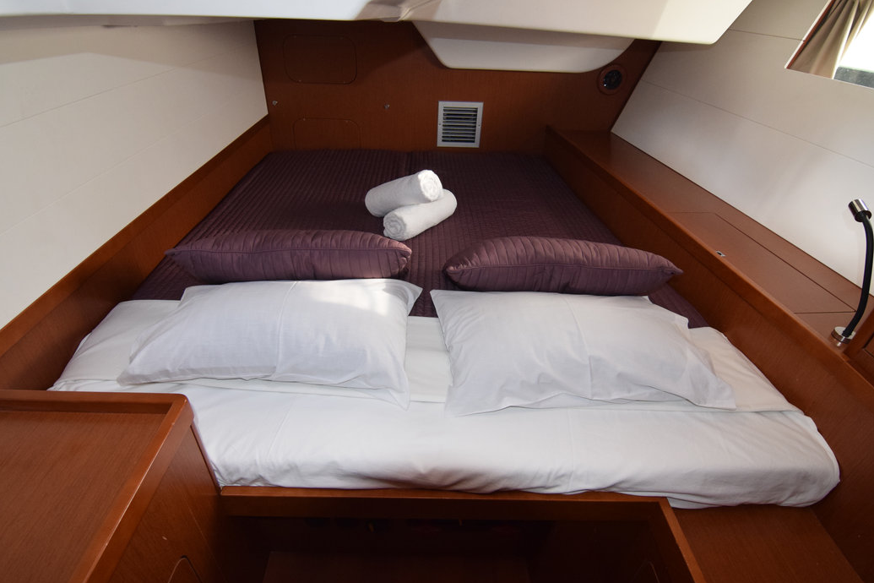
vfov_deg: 68.8
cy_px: 302
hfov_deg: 91.5
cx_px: 423
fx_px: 426
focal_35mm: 18
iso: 1600
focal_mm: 11
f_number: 5.6
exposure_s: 1/100
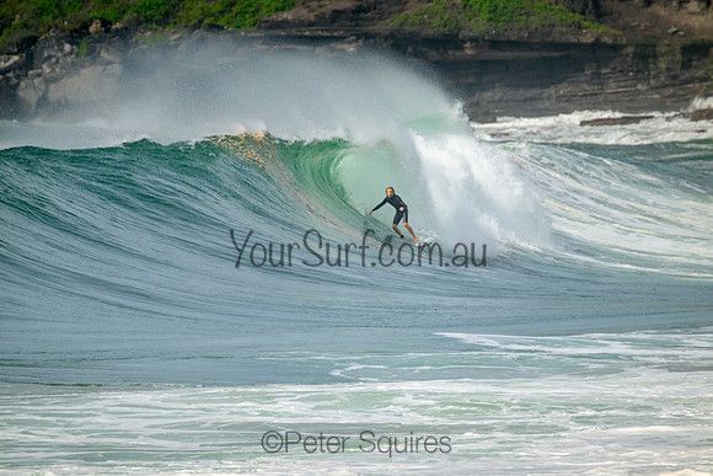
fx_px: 15847
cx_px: 356
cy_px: 238
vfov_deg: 1.7
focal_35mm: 800
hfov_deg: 2.6
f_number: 11
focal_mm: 800
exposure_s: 1/2500
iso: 800
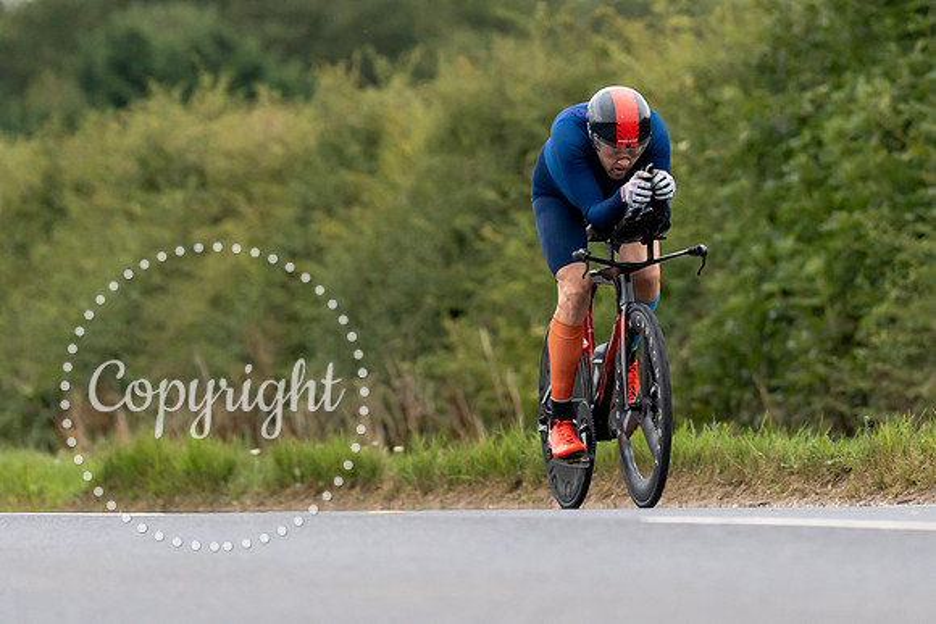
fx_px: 9204
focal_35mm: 354
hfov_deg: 5.8
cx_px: 578
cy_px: 171
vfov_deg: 3.9
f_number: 3.2
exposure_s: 1/1000
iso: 1000
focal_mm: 200
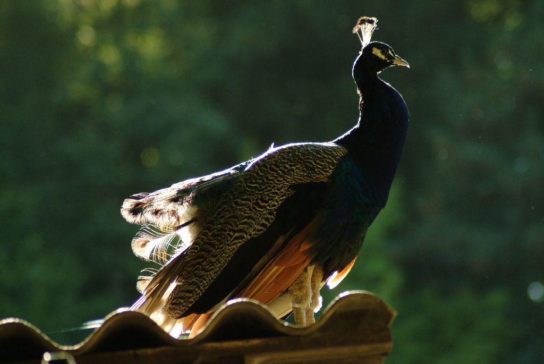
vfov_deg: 5.5
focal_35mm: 252
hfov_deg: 8.2
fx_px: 3812
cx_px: 272
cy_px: 182
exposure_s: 1/350
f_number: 4.8
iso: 400
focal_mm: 168
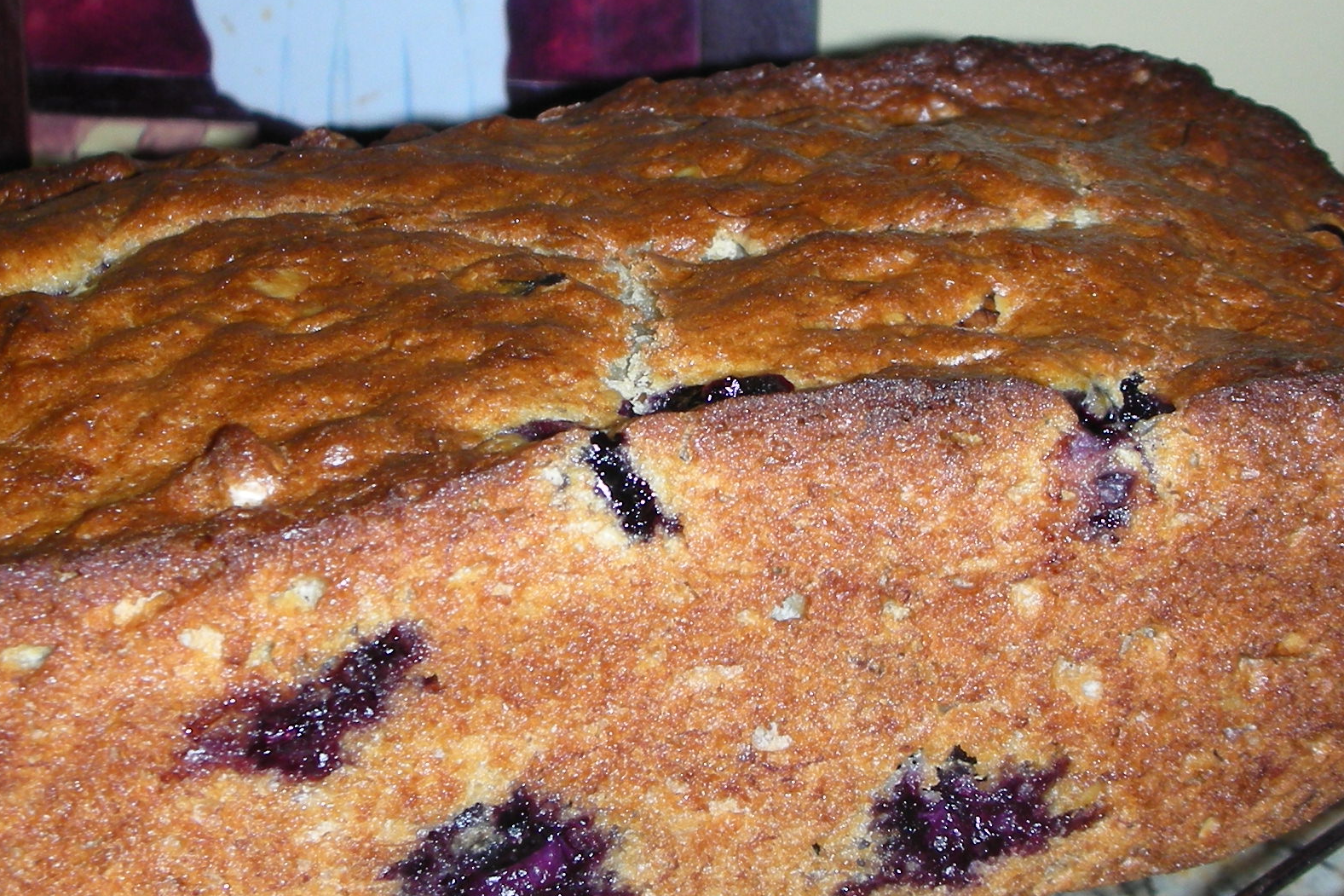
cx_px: 635
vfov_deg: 20.9
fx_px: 2426
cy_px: 351
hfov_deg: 31.0
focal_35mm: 65
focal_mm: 5.8
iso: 71
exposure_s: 1/60.1
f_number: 8.5
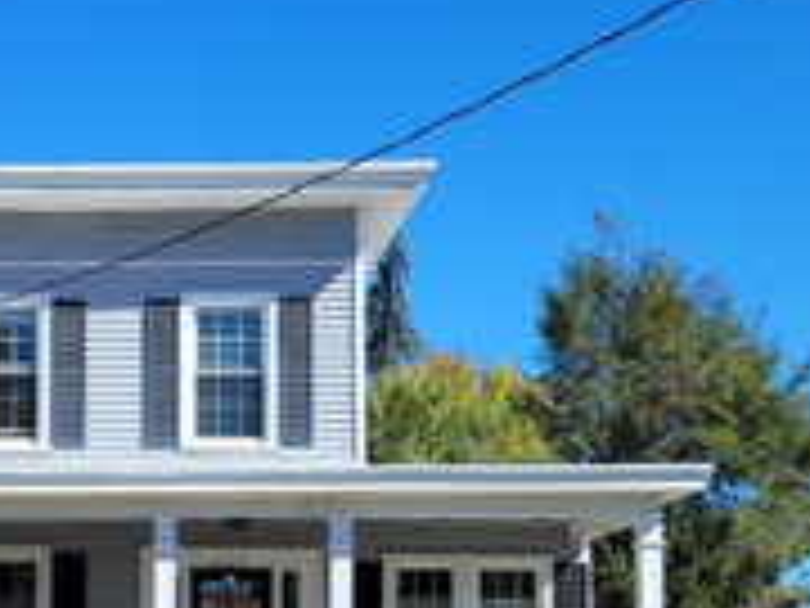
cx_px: 90
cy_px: 617
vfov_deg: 19.3
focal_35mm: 74
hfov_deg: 25.6
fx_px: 1732
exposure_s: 1/1839
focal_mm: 5.4
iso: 40
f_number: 1.8
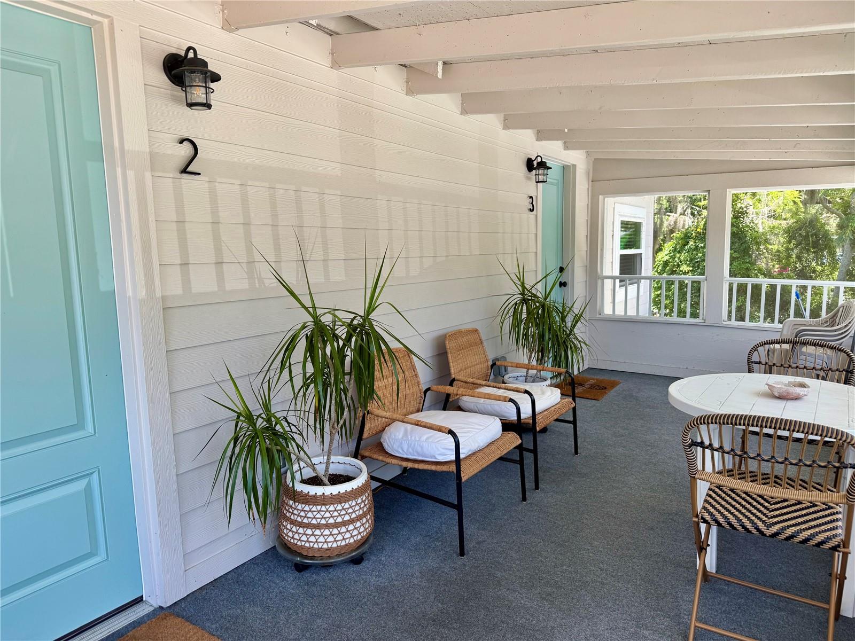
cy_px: 320
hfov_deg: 71.6
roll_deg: +0.9
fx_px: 593
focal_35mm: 24
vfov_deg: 56.8
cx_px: 428
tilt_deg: -7.7
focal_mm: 6.76
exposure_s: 1/244
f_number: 1.78
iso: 64
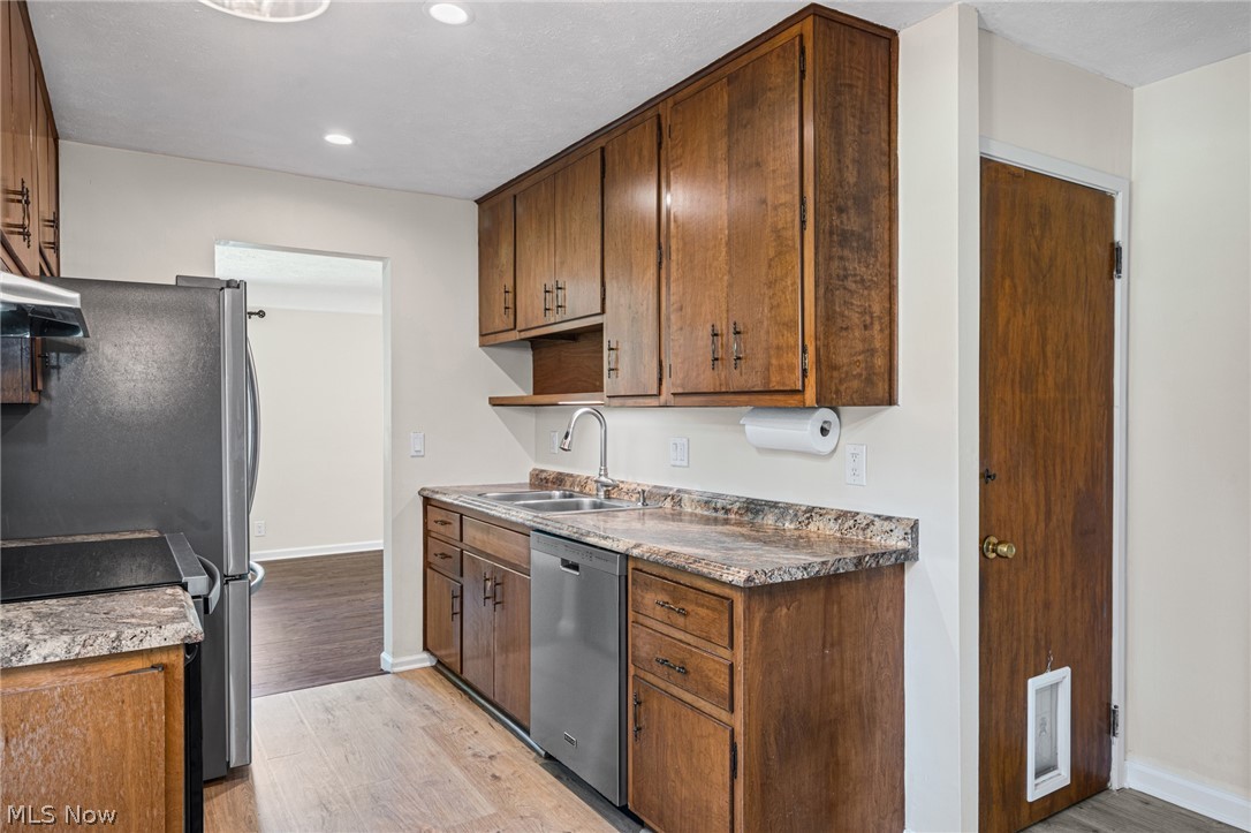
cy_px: 416
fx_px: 764
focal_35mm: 22
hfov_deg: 78.6
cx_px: 626
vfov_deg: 57.2
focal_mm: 22
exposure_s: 1
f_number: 9
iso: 250
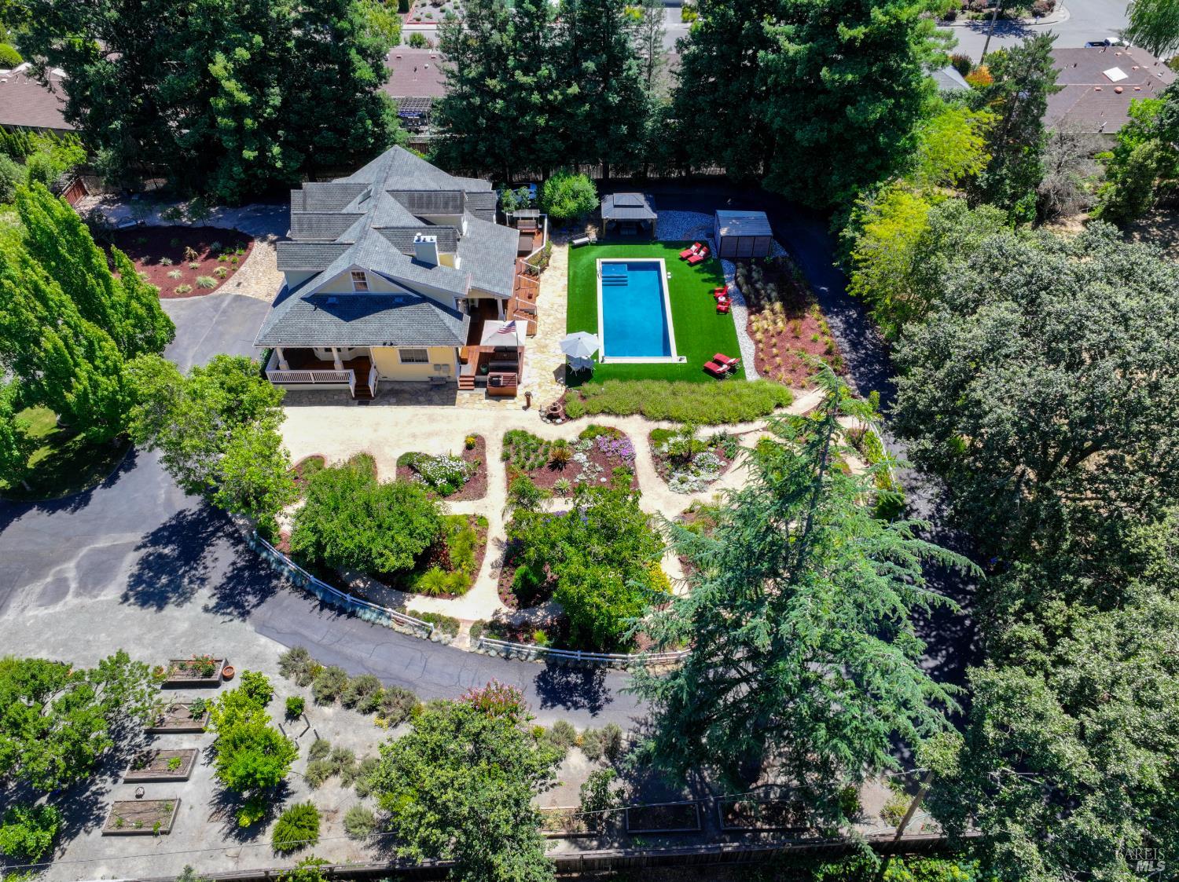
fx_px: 817
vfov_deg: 56.8
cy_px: 441
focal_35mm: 24
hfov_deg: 71.6
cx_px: 590
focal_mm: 12.29
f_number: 8
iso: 100
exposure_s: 1/120
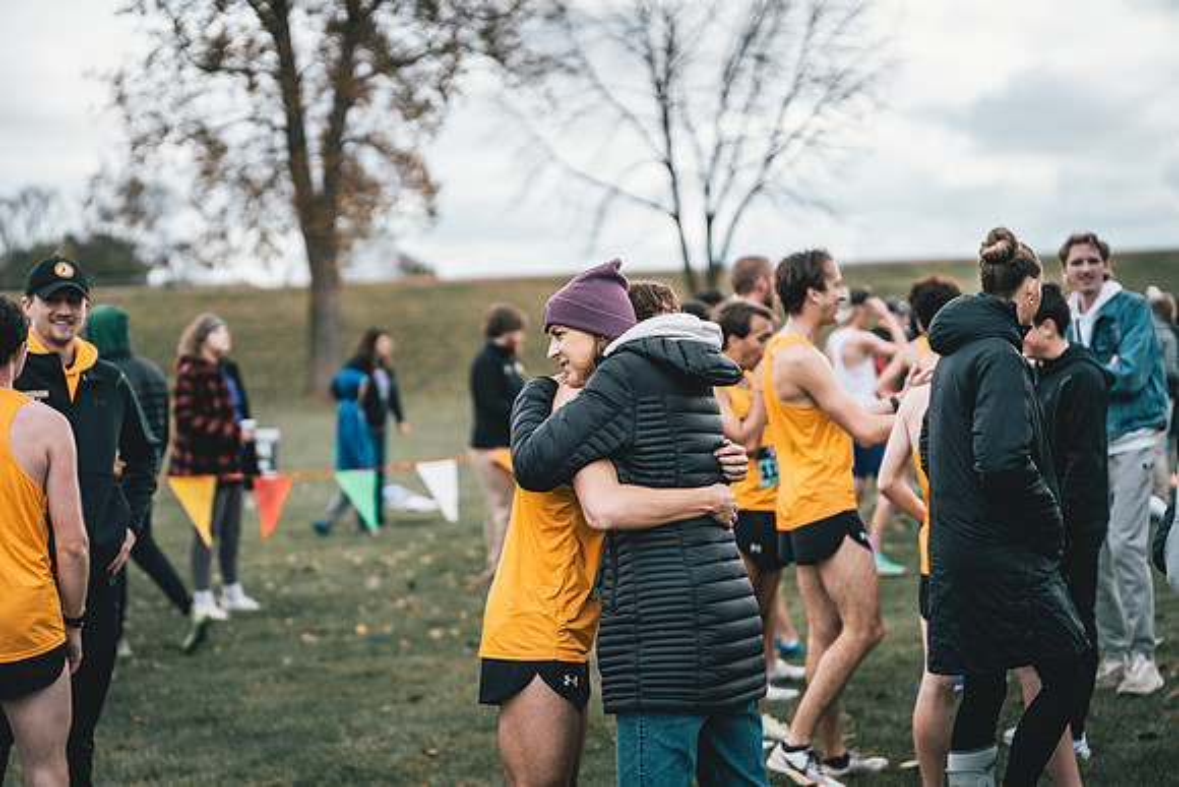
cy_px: 394
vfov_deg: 19.5
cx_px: 590
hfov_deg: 28.8
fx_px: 2293
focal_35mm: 70
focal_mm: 70
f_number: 2
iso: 200
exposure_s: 1/2500
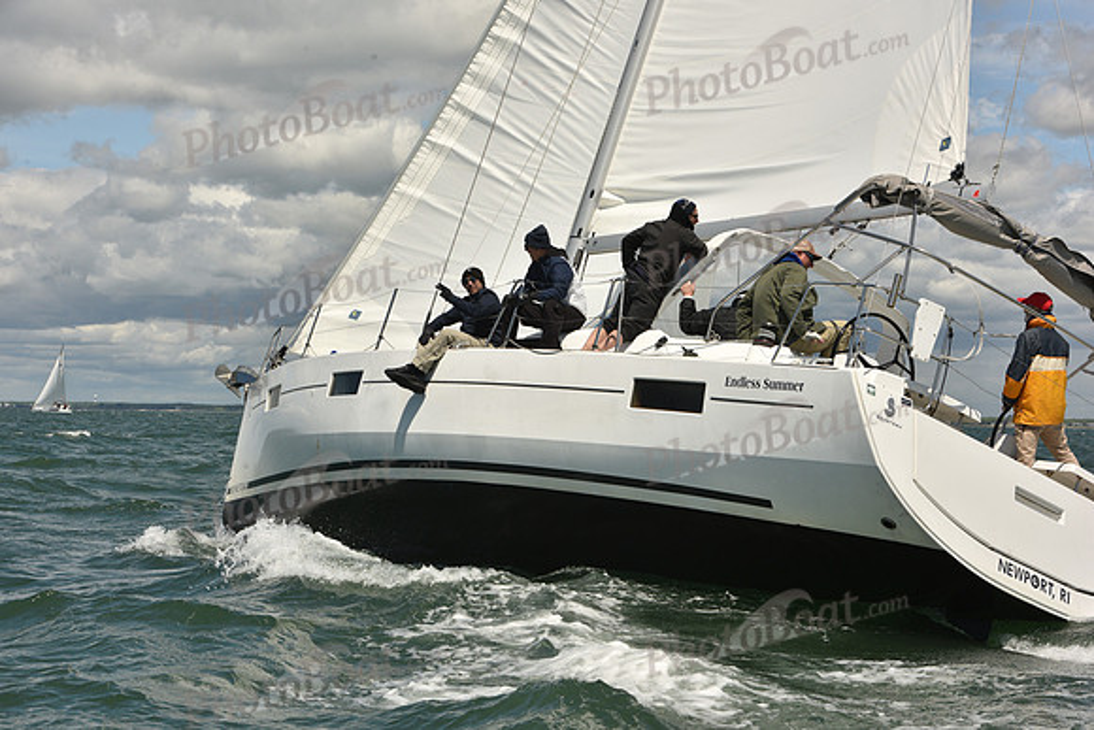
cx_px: 547
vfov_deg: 19.5
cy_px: 365
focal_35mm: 70
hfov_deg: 28.8
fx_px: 2128
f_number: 13
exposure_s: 1/800
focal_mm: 70
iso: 320
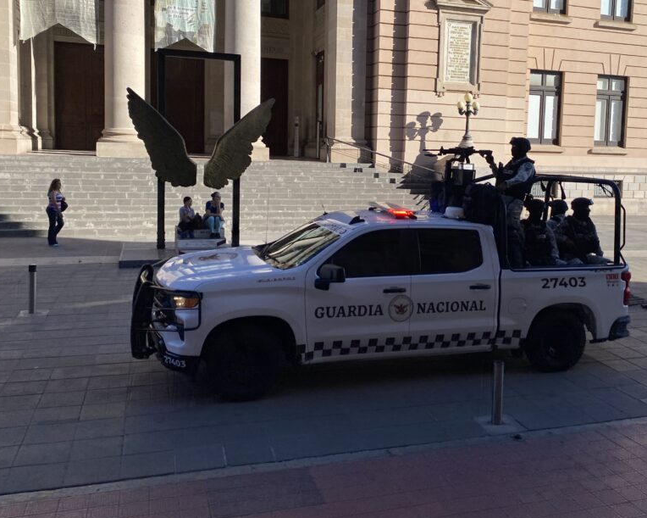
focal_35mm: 34
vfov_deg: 43.1
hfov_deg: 52.4
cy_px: 203
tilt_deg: -6.5
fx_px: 651
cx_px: 397
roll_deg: -2.5
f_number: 1.8
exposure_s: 1/2513
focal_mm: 4.25
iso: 32
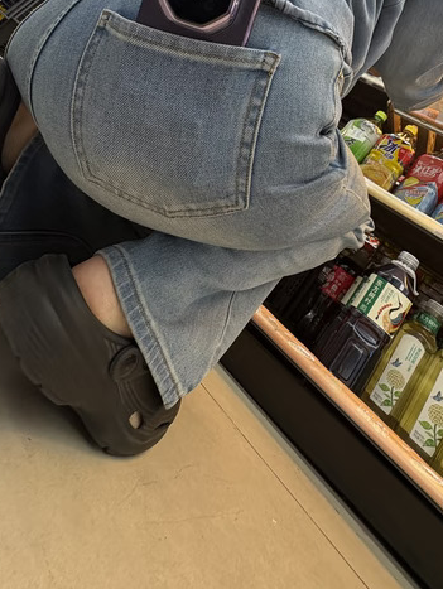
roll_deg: -40.1
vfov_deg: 66.1
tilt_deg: +16.9
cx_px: 284
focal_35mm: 23
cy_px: 106
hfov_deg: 58.0
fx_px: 392
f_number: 2.2
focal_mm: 2.22
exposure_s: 1/99
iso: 160
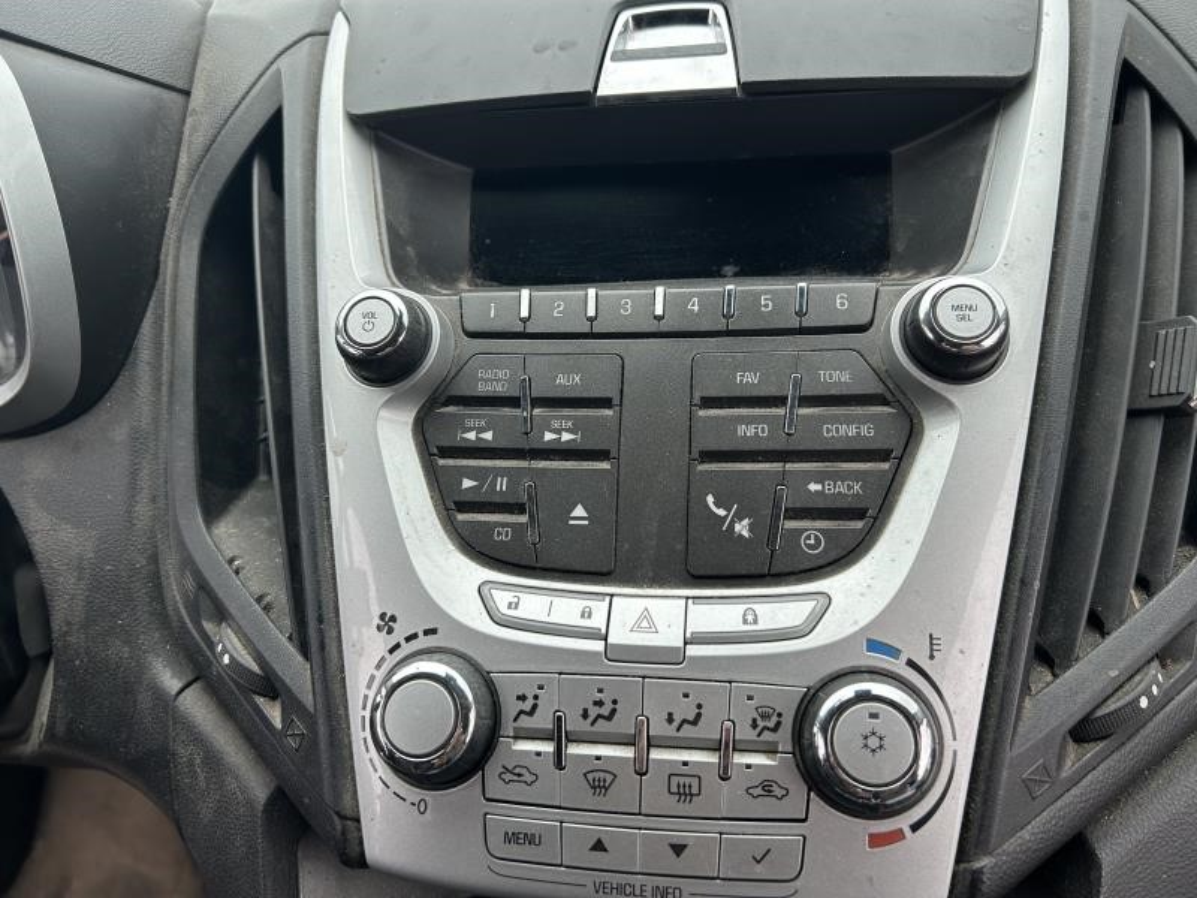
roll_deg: +4.8
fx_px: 899
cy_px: 449
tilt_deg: -28.1
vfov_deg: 53.1
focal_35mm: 26
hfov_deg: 67.3
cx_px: 598
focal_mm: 5.7
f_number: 1.5
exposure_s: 1/452
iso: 50
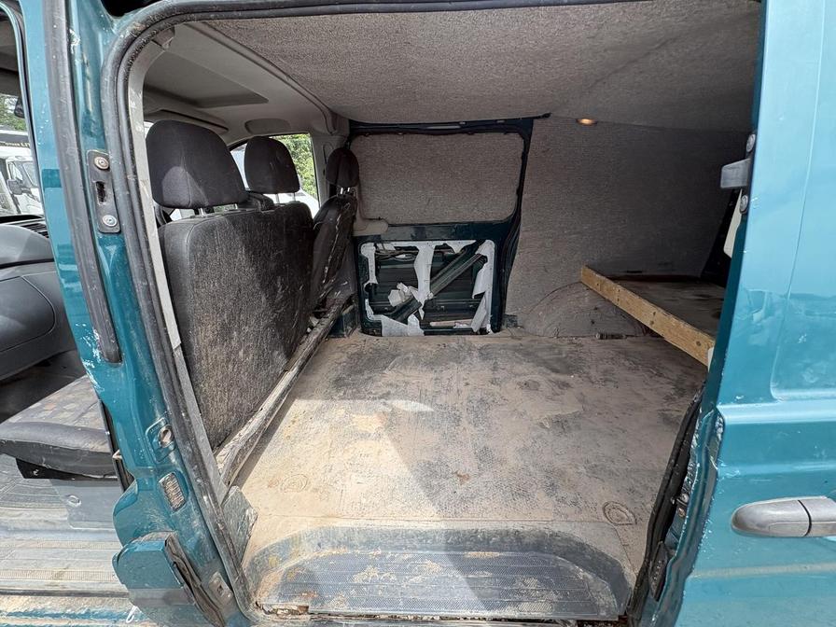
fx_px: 338
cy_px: 314
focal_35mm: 14
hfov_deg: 102.1
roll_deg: -0.4
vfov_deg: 85.7
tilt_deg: -13.3
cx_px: 418
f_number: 2.2
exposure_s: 1/366
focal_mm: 2.22
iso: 64
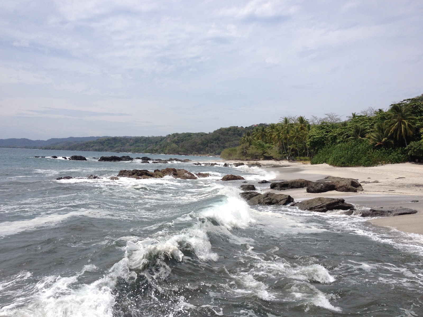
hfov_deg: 52.6
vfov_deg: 40.7
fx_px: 428
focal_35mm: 35
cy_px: 158
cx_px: 212
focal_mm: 4.28
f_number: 2.4
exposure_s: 1/3460
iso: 50
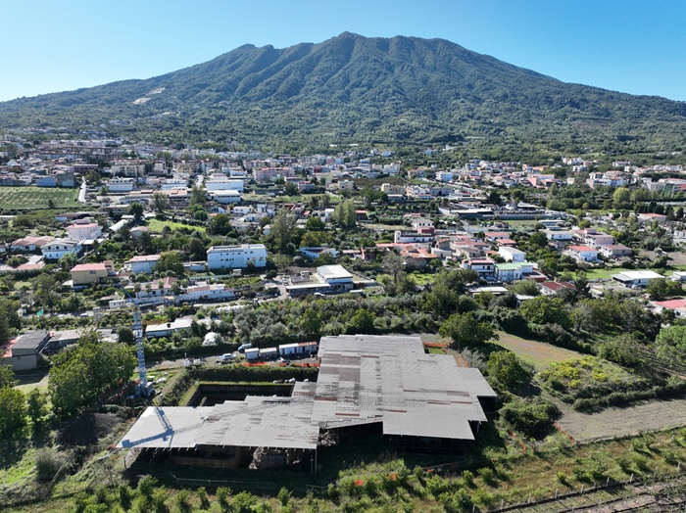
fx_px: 475
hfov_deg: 71.6
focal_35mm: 24
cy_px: 256
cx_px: 343
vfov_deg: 56.8
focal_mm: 12.29
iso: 200
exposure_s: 1/2000
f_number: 2.8
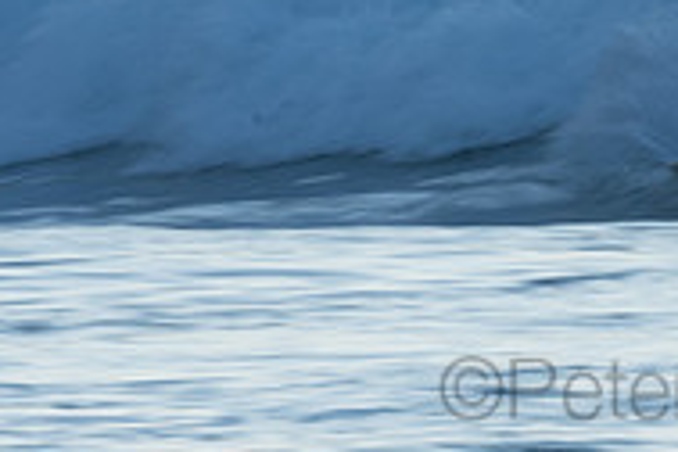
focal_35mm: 1800
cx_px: 717
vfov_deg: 0.8
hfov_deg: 1.1
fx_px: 33897
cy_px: -206
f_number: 20
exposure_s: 1/30
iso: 100
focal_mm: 390
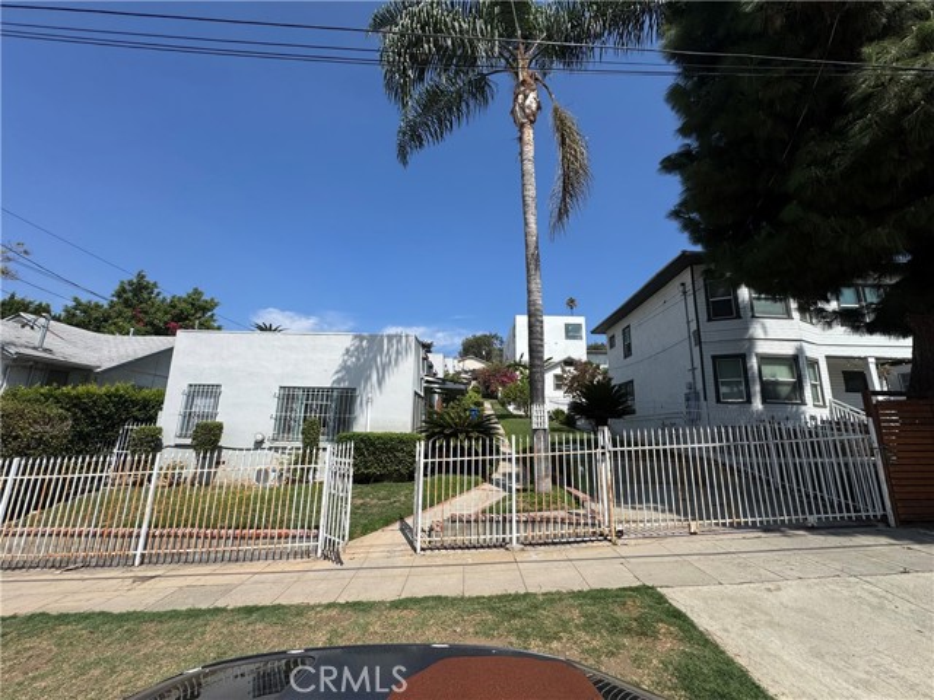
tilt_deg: +12.4
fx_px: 378
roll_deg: -0.3
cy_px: 350
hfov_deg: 102.1
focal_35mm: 14
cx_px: 467
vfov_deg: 85.7
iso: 50
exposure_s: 1/2985
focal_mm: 2.22
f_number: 2.2
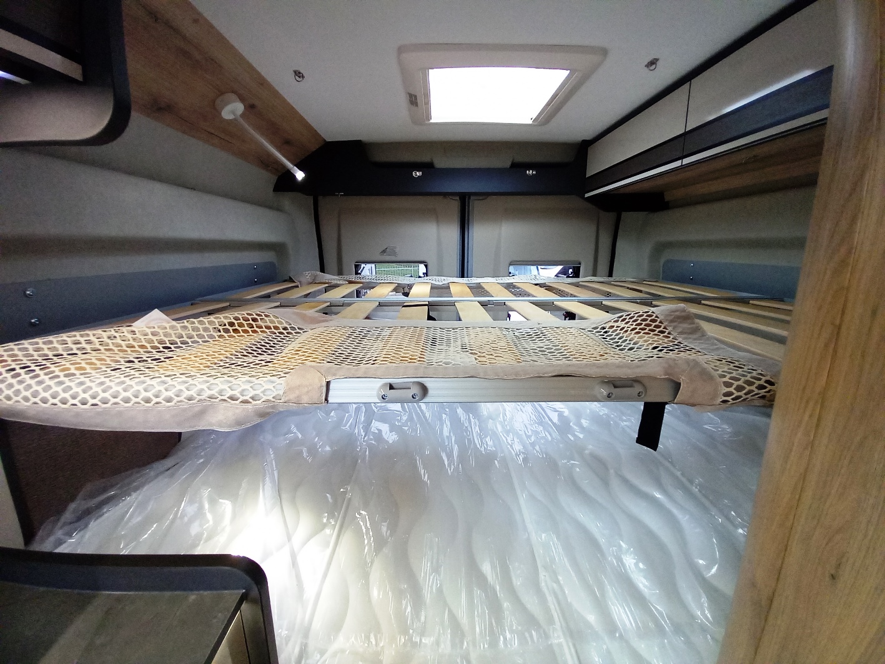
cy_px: 332
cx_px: 442
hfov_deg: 106.2
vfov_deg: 89.9
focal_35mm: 13
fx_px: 332
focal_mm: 1.13
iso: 160
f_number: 2.2
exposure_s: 1/50
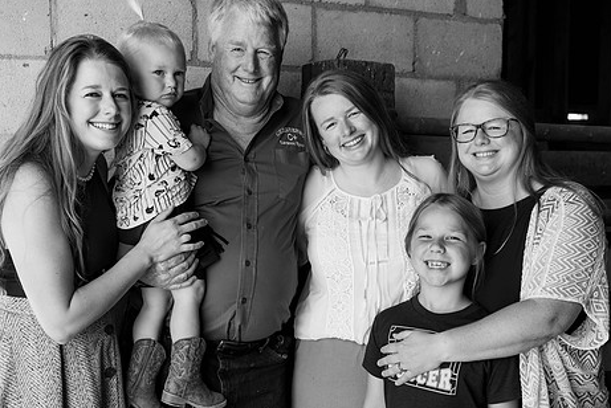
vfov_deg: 30.6
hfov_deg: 44.3
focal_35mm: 44
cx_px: 249
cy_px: 207
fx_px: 747
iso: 250
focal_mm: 35
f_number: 4.5
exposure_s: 1/160
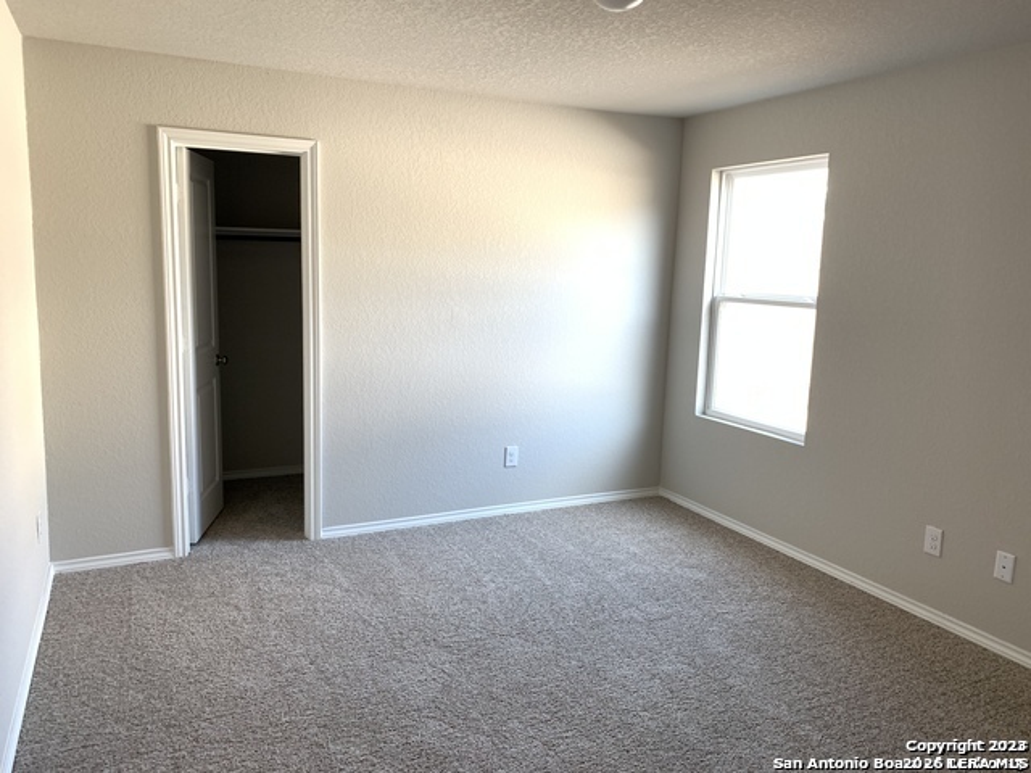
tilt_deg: -9.0
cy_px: 386
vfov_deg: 53.1
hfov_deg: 67.3
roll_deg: -1.6
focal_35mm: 26
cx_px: 516
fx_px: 774
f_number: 1.8
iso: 160
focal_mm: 4.25
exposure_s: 1/60
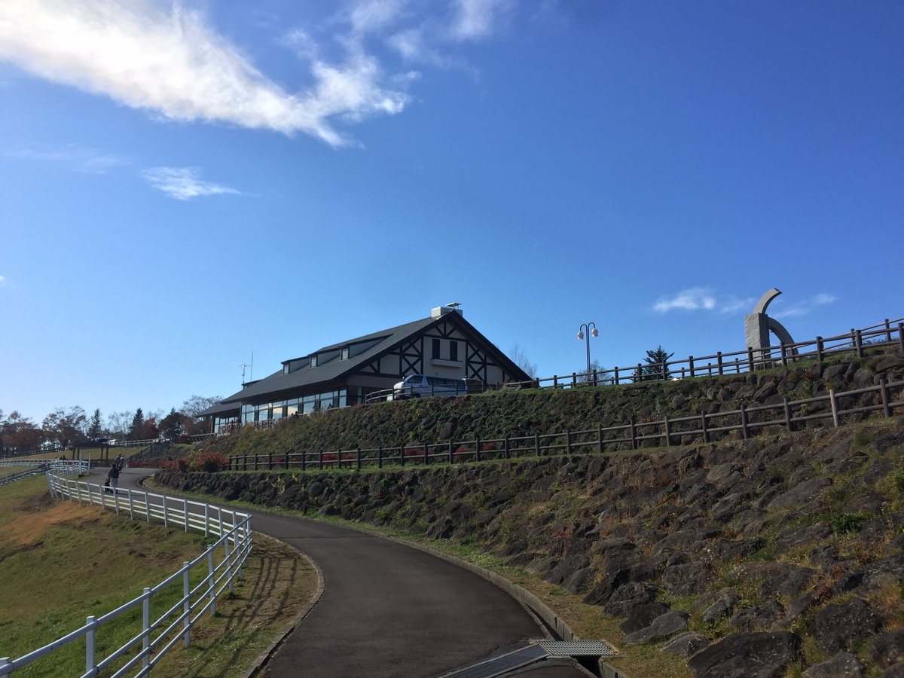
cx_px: 452
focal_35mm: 29
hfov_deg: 61.7
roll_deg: -2.0
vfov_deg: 48.2
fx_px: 757
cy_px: 339
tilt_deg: +12.1
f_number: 2.2
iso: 32
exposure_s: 1/1721
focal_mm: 4.15
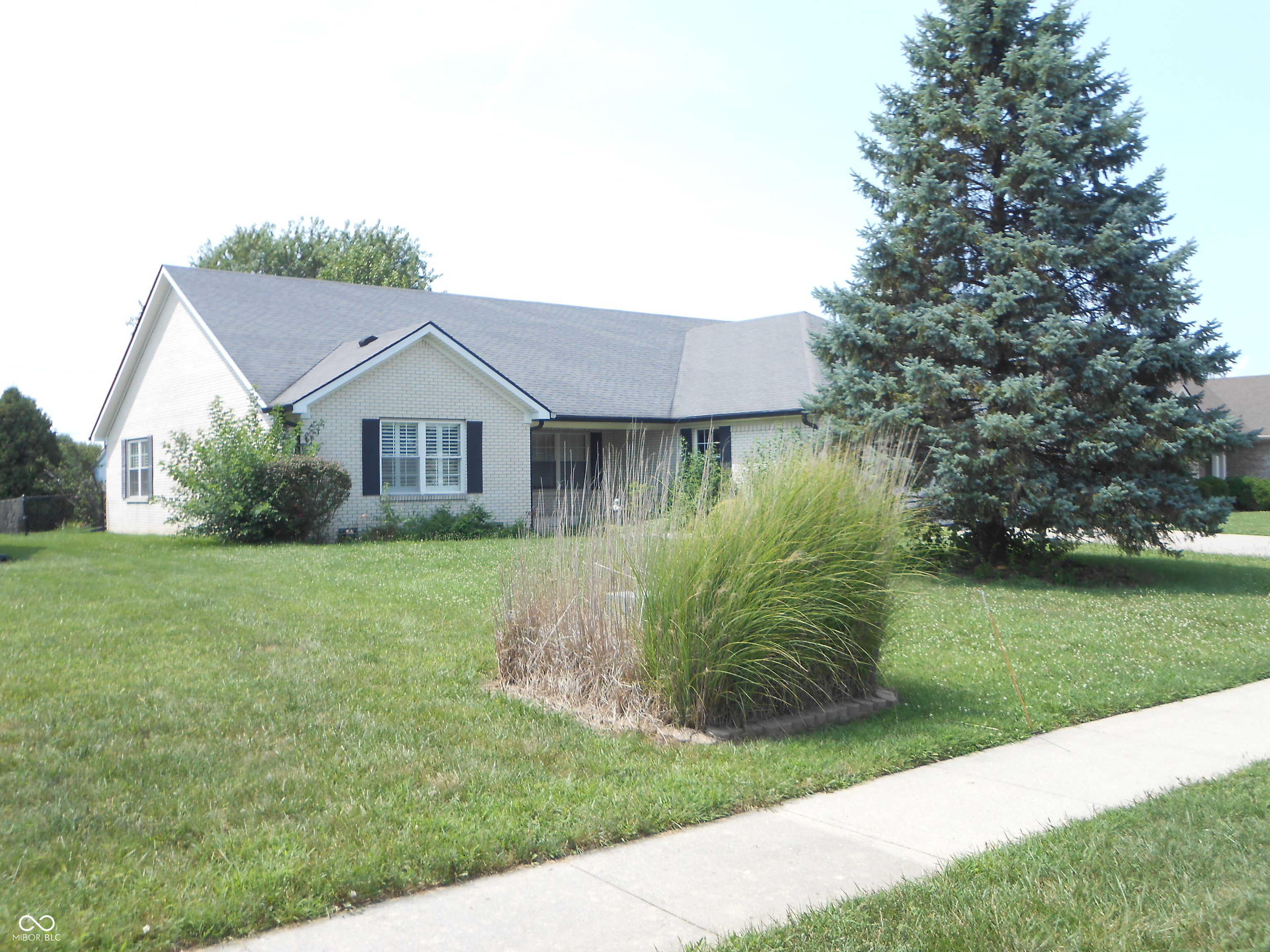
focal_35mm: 34
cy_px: 476
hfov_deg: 54.0
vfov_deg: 41.8
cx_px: 635
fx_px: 1247
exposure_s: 1/320
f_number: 3.9
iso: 80
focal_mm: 6
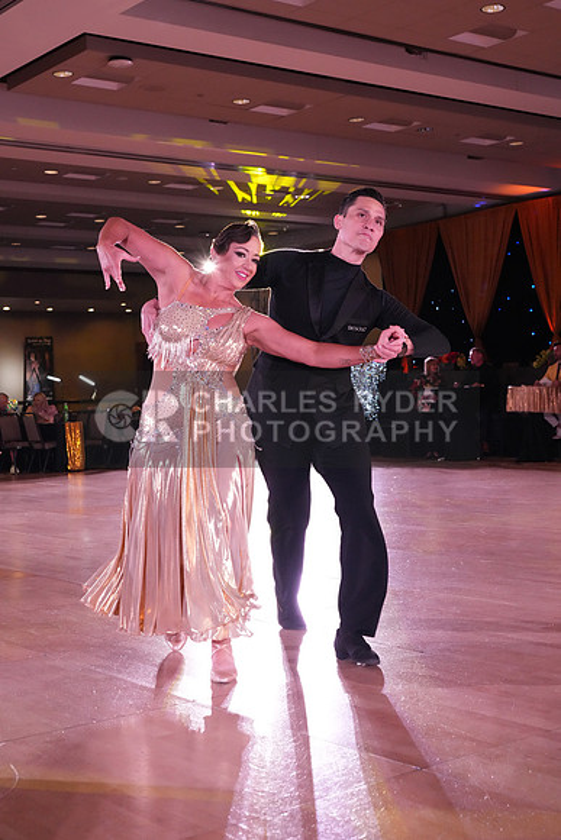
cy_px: 420
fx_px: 1145
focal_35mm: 49
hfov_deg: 27.5
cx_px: 280
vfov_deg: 40.3
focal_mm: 49
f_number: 5.6
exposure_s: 1/400
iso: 6400
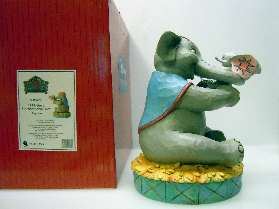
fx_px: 242
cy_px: 104
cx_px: 140
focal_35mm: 30
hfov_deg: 60.0
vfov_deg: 46.8
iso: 800
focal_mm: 5.4
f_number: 3.5
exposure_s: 1/80
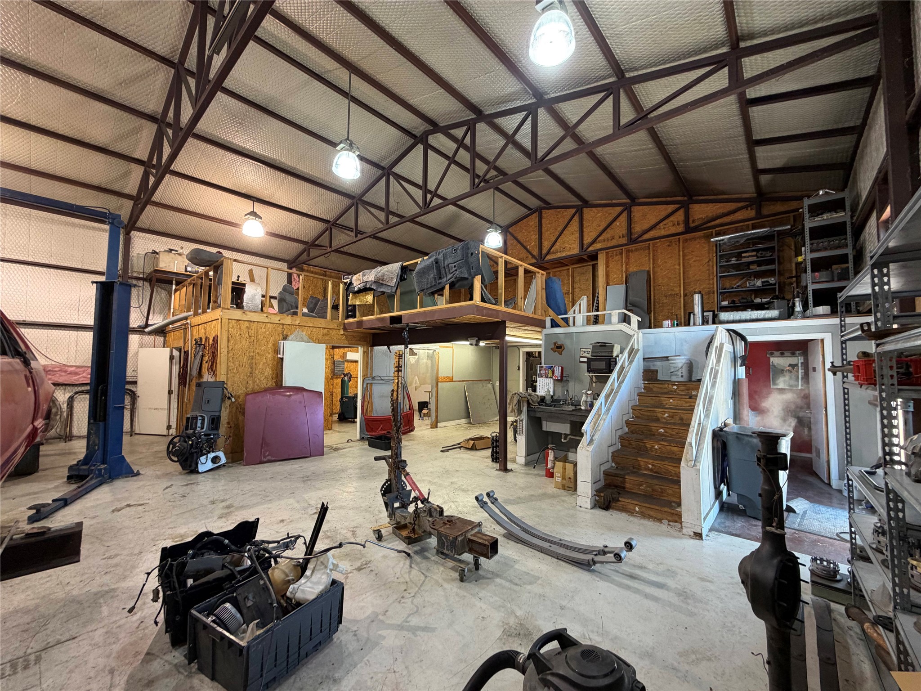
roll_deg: -0.1
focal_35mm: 14
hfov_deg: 102.1
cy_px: 346
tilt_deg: +3.6
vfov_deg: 85.7
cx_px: 460
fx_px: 372
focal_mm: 2.22
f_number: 2.2
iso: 200
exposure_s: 1/60
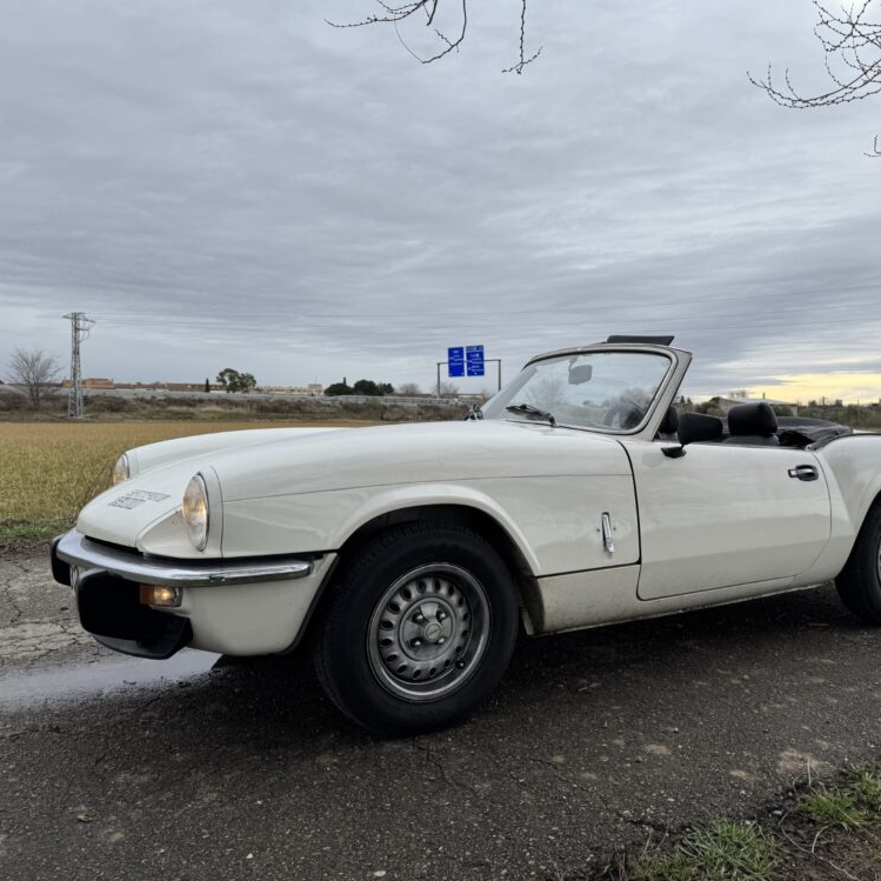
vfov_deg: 55.6
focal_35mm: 29
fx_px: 835
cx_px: 548
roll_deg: -0.5
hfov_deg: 55.0
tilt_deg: -0.9
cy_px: 433
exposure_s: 1/2833
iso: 80
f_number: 1.78
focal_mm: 6.76
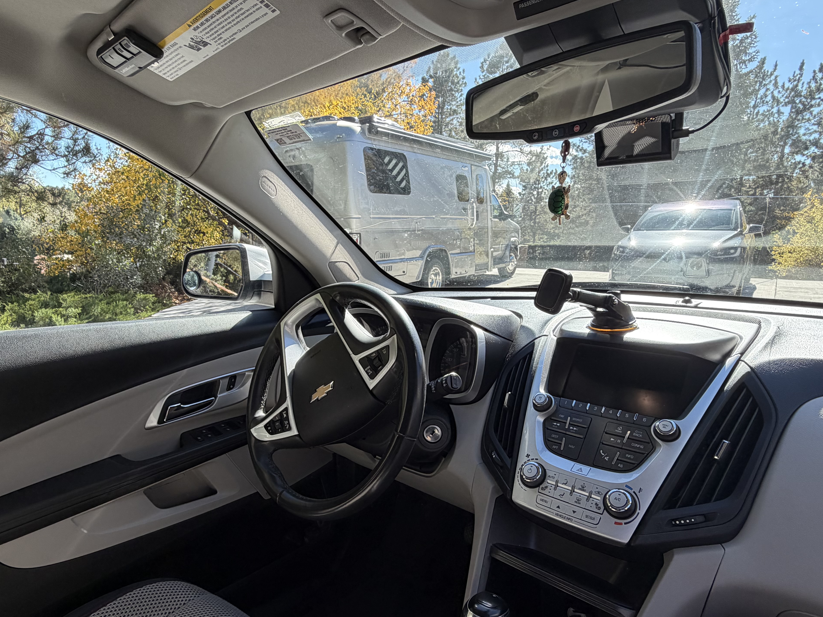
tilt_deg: -14.6
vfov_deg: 63.3
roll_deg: -0.4
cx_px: 380
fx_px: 499
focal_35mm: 21
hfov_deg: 78.9
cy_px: 343
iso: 50
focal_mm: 2.22
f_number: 2.2
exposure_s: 1/230
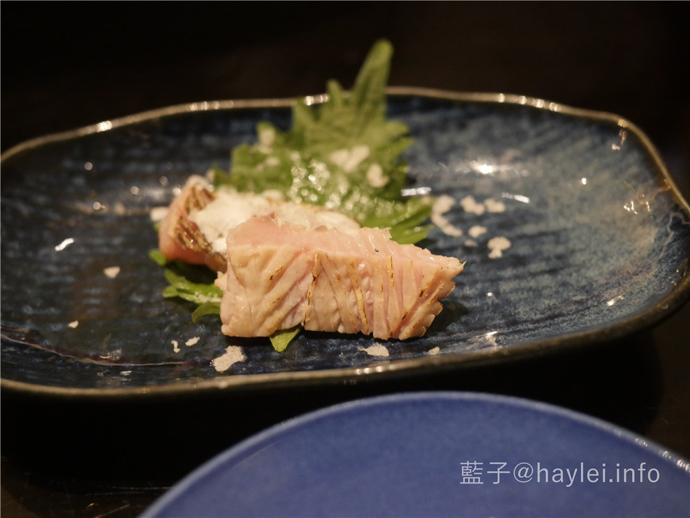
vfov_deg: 36.0
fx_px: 797
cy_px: 259
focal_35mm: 40
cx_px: 345
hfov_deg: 46.8
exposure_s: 1/60
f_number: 2.5
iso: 2500
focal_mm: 20
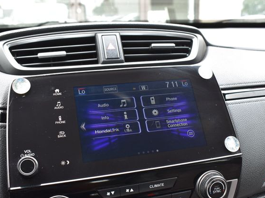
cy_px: 100
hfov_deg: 45.2
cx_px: 133
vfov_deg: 34.7
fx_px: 318
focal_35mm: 42
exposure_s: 1/40
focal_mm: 25
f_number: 7.1
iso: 400
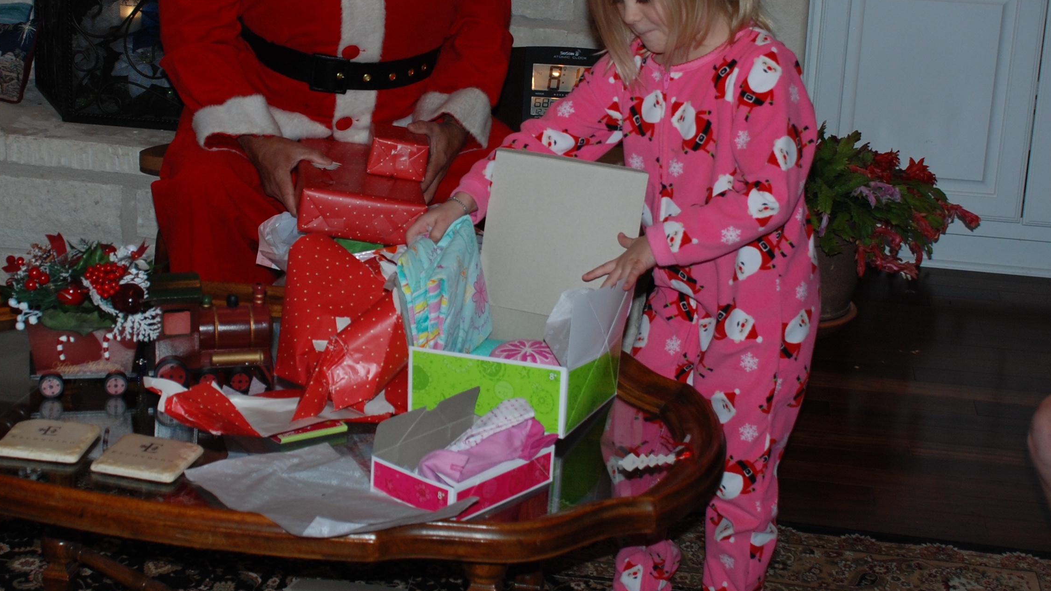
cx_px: 447
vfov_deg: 17.2
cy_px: 158
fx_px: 1951
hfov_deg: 30.1
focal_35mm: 70
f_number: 4
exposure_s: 1/60
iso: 200
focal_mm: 26
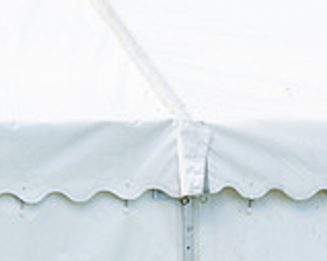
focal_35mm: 1194
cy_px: 456
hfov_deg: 1.6
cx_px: -118
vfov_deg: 1.3
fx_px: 11548
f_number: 8
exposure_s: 1/250
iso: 200
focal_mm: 200
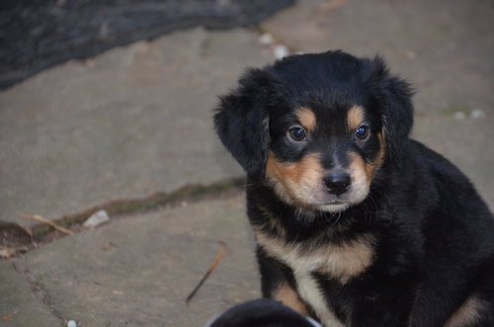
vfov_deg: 5.4
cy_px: 164
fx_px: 3491
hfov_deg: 8.1
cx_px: 247
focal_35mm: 255
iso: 800
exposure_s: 1/60
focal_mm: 170
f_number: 6.3
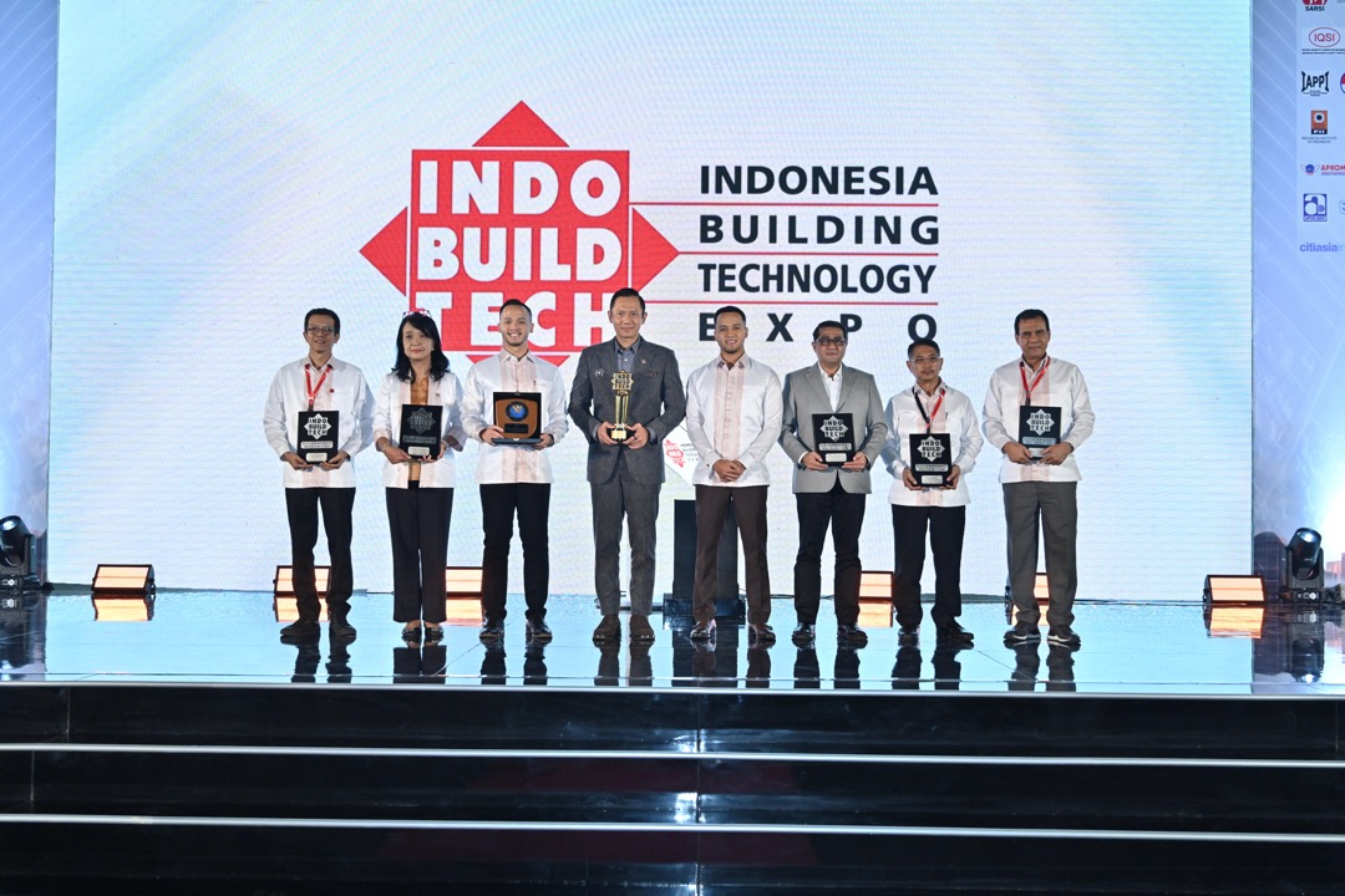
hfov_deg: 49.6
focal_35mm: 39
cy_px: 448
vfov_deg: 34.2
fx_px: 1457
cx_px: 672
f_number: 4.5
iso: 1000
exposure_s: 1/125
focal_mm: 39
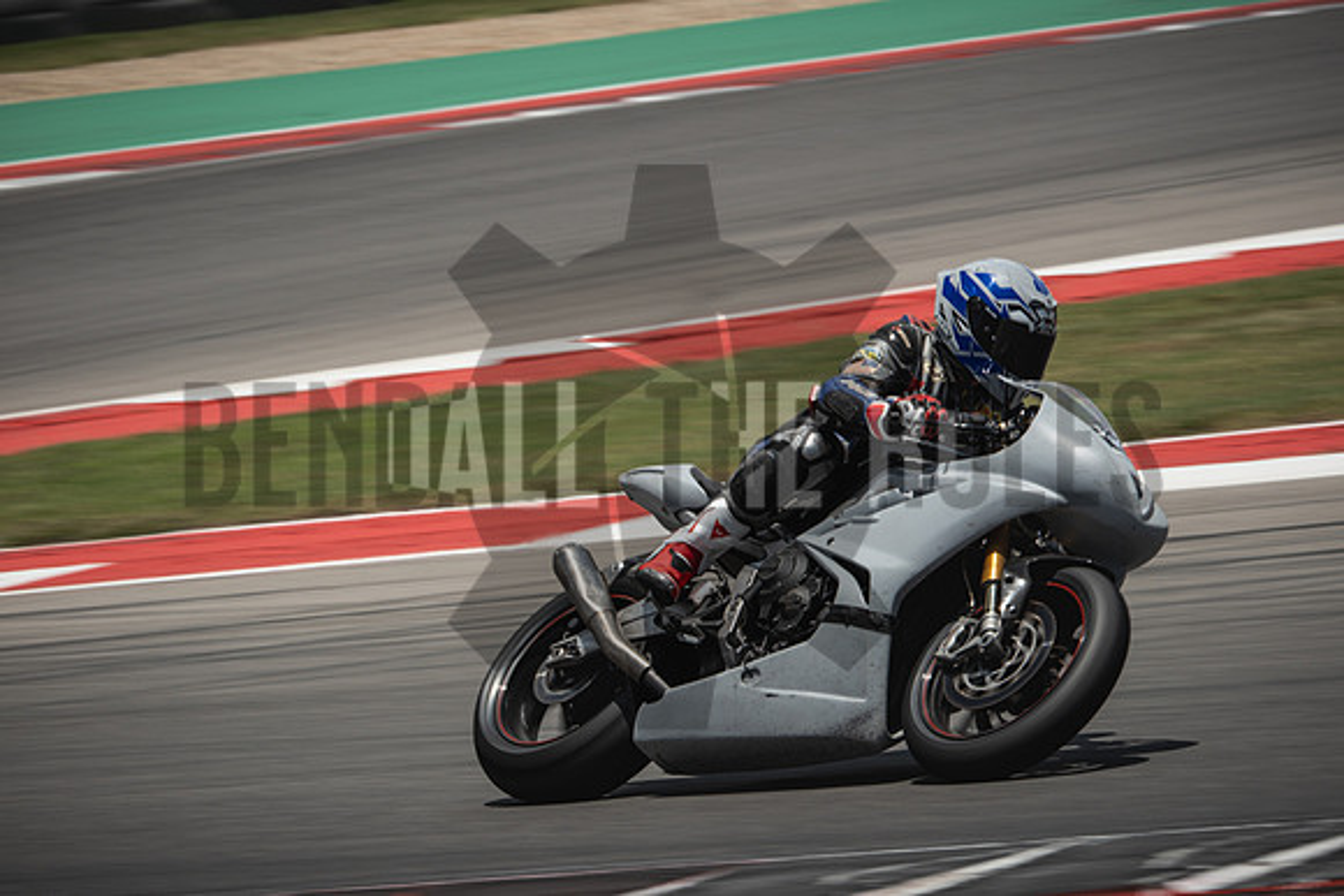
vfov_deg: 4.6
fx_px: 11202
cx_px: 672
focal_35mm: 300
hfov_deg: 6.9
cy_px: 448
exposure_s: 1/200
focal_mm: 200
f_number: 10
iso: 125
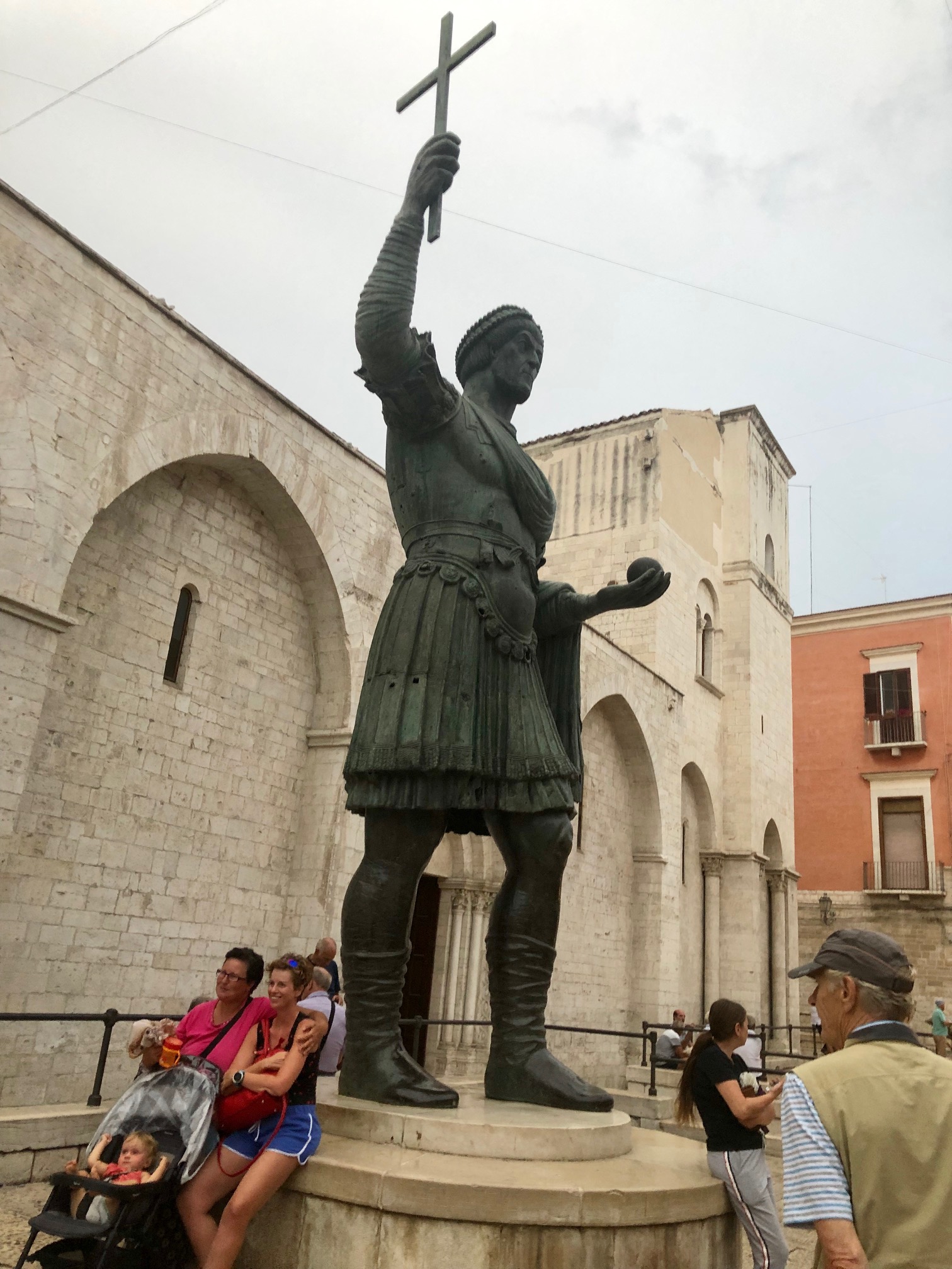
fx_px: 1027
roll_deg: -4.5
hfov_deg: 49.7
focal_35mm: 28
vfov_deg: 63.4
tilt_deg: +19.8
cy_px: 634
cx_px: 476
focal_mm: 4
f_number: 1.8
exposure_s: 1/25
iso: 40
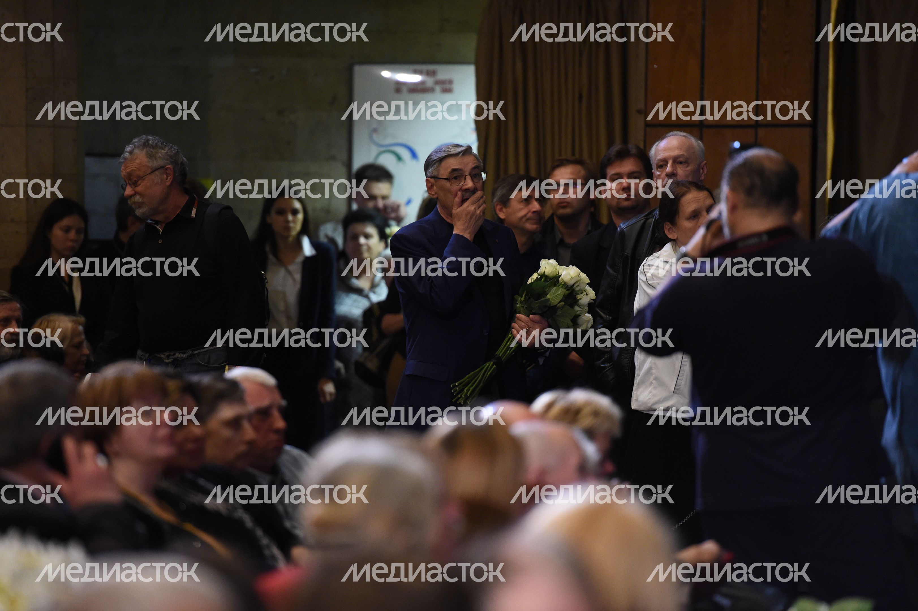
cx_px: 459
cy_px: 306
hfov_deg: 10.3
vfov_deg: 6.9
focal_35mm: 200
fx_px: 5097
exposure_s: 1/80
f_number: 3.2
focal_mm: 200
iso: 5000
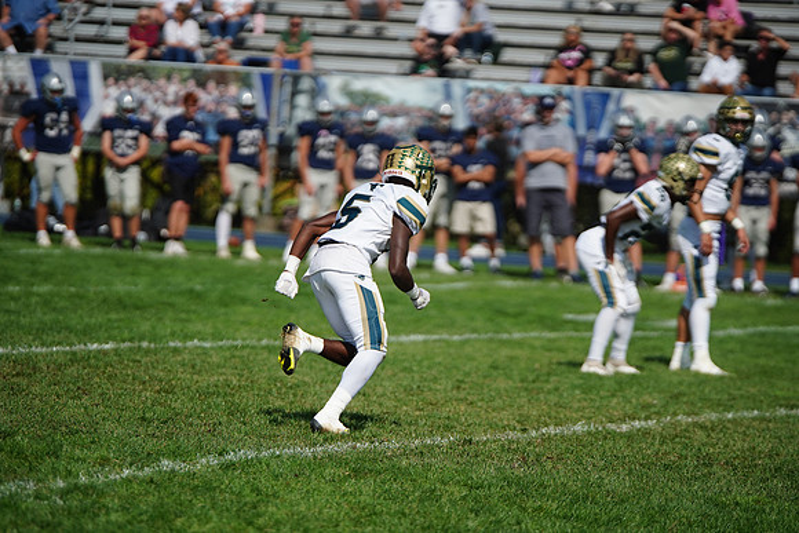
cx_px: 400
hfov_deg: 8.3
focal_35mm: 247
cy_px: 266
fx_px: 5483
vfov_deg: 5.6
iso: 400
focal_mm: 247
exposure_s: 1/8000
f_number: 2.8
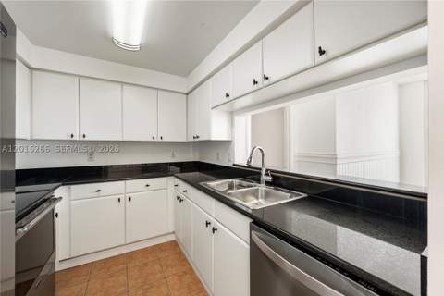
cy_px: 148
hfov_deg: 104.3
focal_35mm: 14
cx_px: 222
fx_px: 173
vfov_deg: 81.2
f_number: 8
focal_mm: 14
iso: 400
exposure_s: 1/5
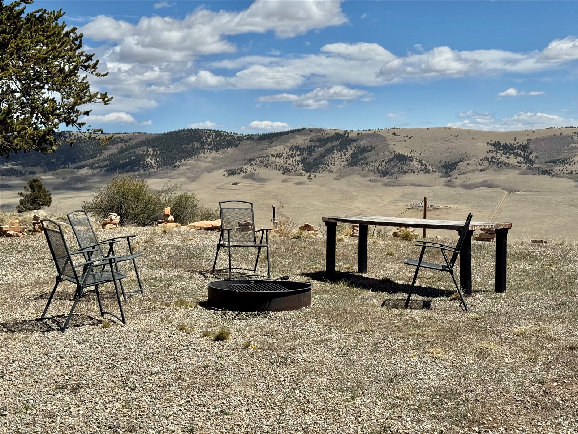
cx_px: 289
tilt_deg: -4.7
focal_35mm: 48
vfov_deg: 30.3
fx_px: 801
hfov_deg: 39.7
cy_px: 217
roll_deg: +1.5
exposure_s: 1/7937
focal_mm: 6.76
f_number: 1.78
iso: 64
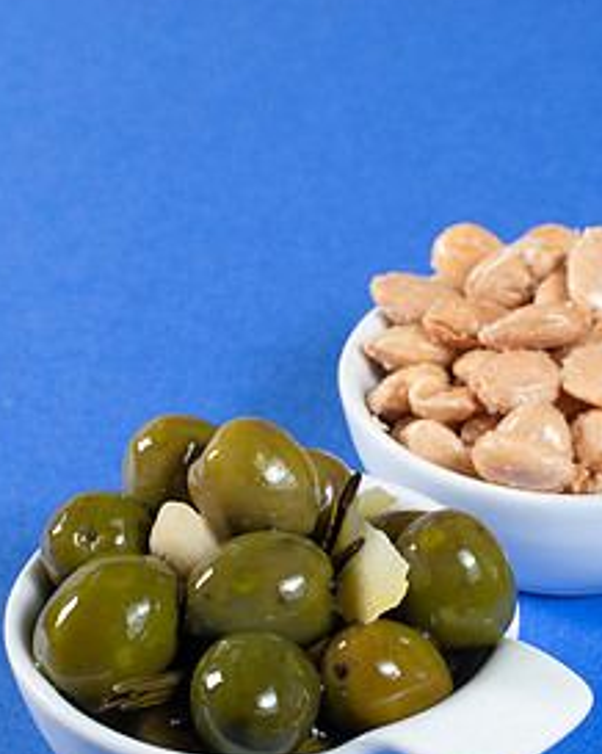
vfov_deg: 16.5
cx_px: 375
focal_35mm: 116
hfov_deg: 13.3
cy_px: 577
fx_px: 2586
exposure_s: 1/200
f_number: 9
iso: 200
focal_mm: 50
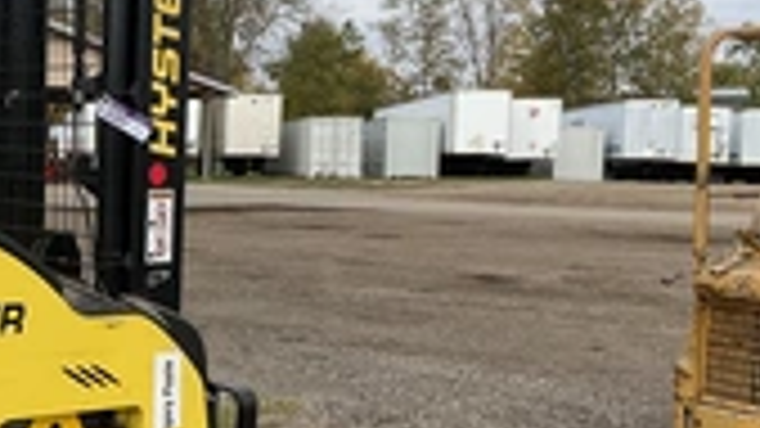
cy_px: 284
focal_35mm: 75
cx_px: -18
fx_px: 1511
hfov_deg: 26.6
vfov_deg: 16.1
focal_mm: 3
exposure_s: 1/1035
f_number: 1.8
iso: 25
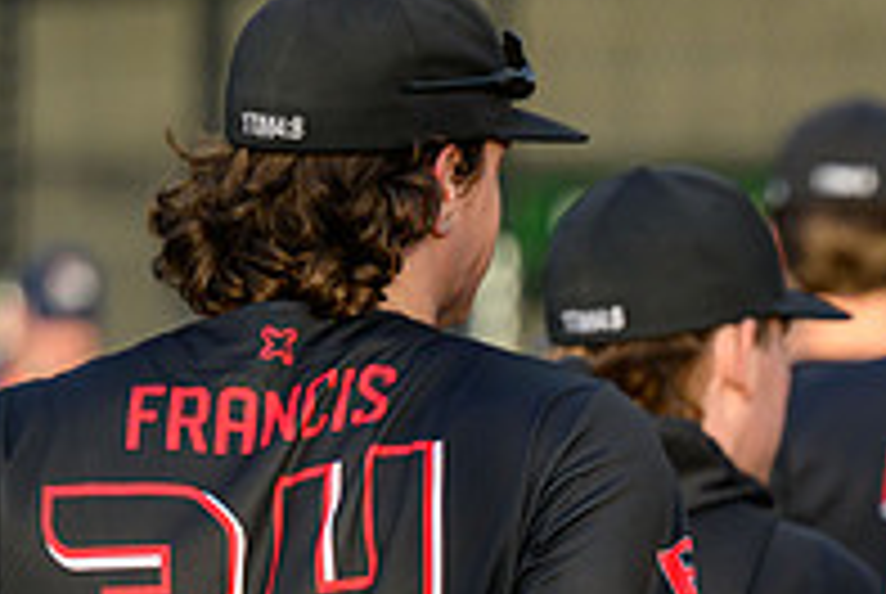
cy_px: 830
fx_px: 10944
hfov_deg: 4.6
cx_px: 1111
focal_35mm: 444
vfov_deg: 3.1
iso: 450
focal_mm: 130
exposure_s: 1/2000
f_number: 2.8
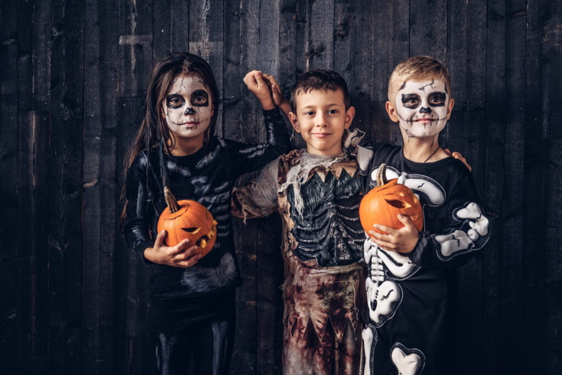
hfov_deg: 37.5
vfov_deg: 25.5
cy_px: 188
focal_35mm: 53
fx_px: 827
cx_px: 281
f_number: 2.8
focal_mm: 35
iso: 500
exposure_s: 1/125
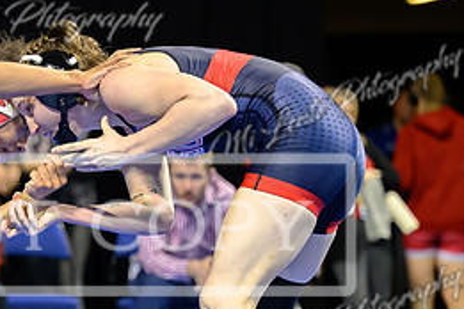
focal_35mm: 319
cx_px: -4
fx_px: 4111
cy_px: 313
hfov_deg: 6.4
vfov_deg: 4.3
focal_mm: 110
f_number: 2.8
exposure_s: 1/800
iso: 4000
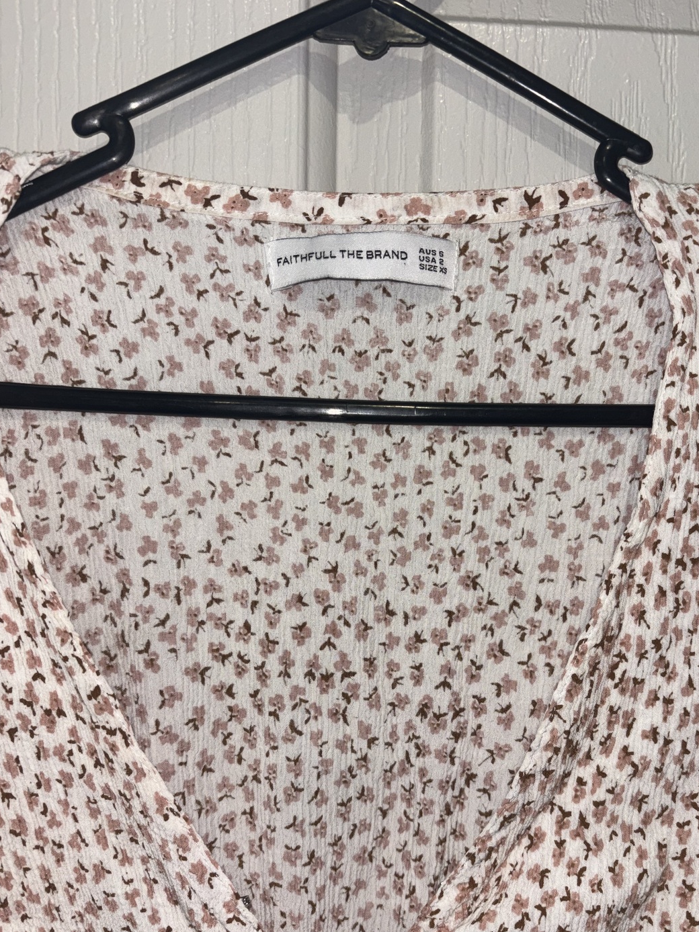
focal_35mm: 30
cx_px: 399
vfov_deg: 59.7
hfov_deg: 46.7
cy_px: 533
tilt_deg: -4.0
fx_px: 808
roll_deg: -2.0
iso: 32
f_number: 1.6
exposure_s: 1/59
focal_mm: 5.96
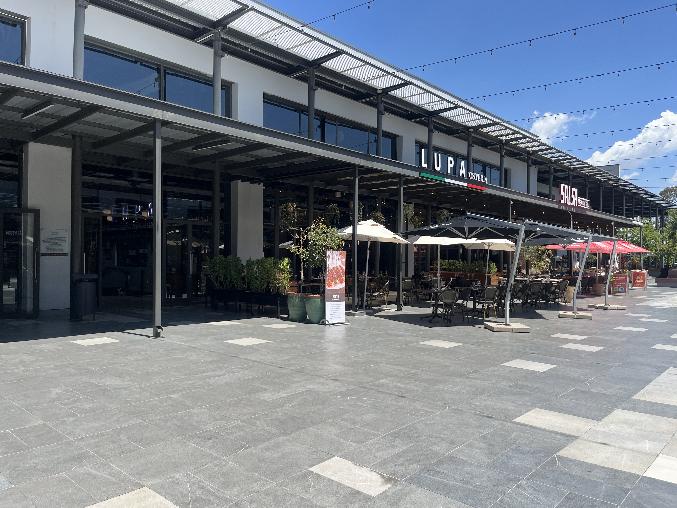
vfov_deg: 53.1
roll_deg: -0.4
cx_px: 338
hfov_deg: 67.3
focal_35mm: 26
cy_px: 254
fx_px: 508
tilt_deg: +1.0
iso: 50
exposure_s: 1/2410
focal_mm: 5.1
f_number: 1.6
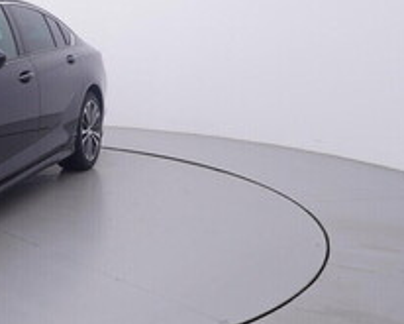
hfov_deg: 28.9
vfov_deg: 26.9
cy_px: 107
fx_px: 673
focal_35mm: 56
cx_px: -81
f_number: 5
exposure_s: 1/80
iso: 200
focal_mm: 15
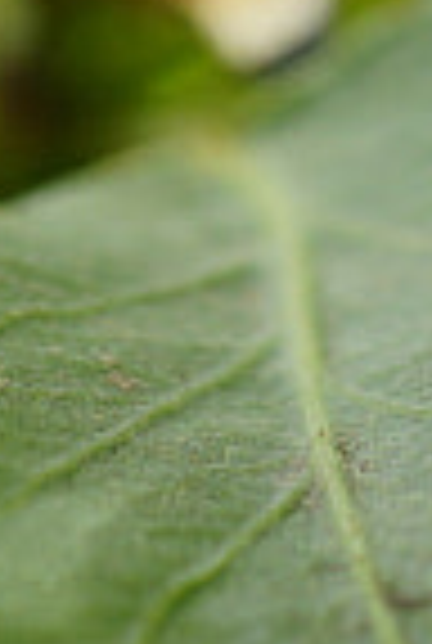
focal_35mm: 1005
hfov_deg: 1.4
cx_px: -32
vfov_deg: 2.0
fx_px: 18002
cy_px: -1270
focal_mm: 90
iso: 100
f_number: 4
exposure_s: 1/125
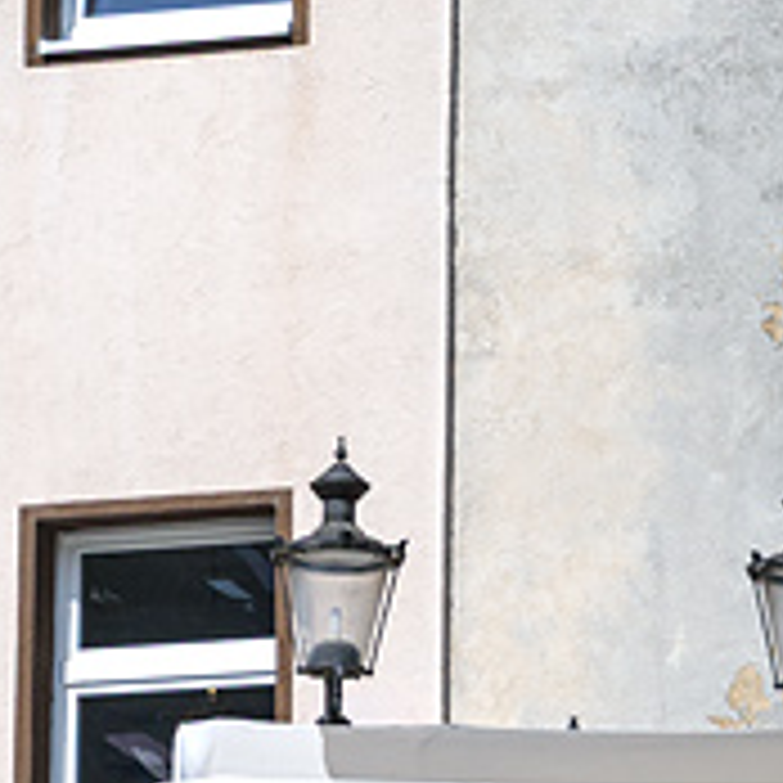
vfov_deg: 4.9
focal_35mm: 352
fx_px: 9008
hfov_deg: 5.0
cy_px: -999
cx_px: 817
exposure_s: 1/1000
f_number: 8
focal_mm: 48
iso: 200
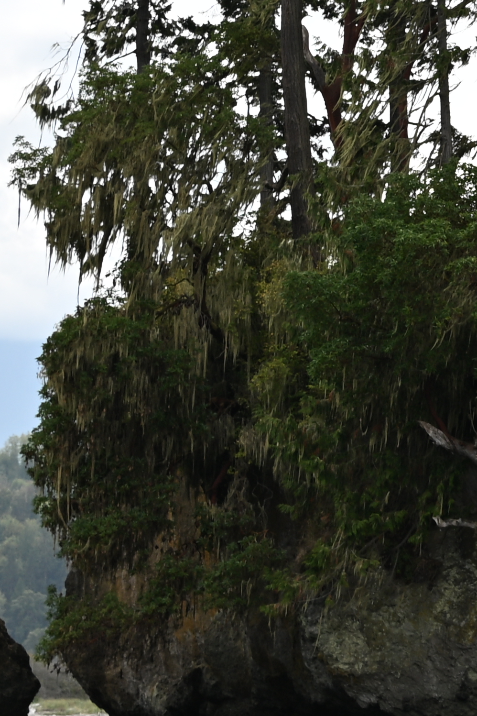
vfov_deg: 10.1
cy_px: 107
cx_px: 1143
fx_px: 4014
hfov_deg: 6.5
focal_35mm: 202
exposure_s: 1/320
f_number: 6.3
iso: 100
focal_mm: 50
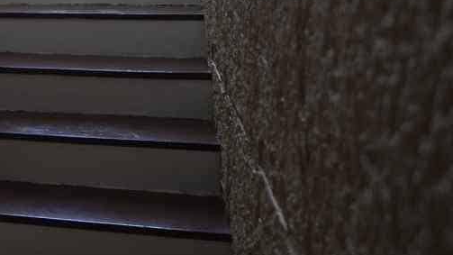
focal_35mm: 66
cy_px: -74
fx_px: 789
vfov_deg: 17.3
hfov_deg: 26.6
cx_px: -152
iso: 320
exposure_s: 1/100
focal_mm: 13
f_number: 1.4
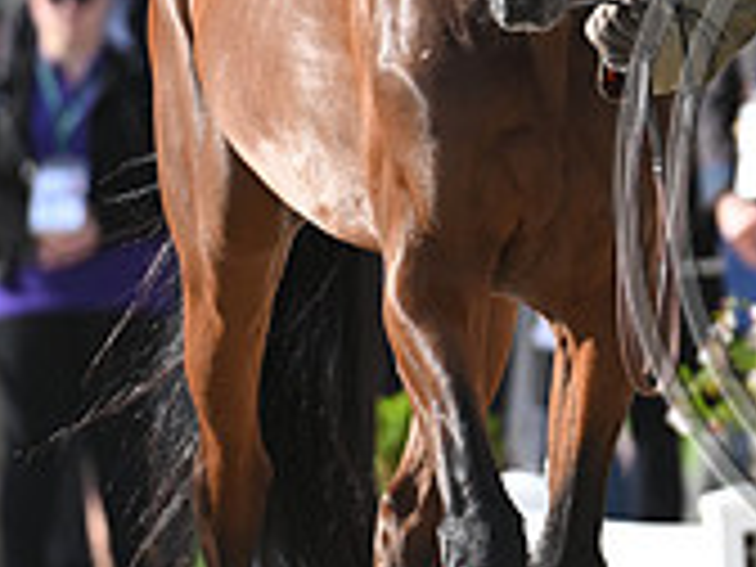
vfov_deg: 1.2
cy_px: 124
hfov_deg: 1.7
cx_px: 1030
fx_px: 26120
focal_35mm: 1196
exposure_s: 1/1600
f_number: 5
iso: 560
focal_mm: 360
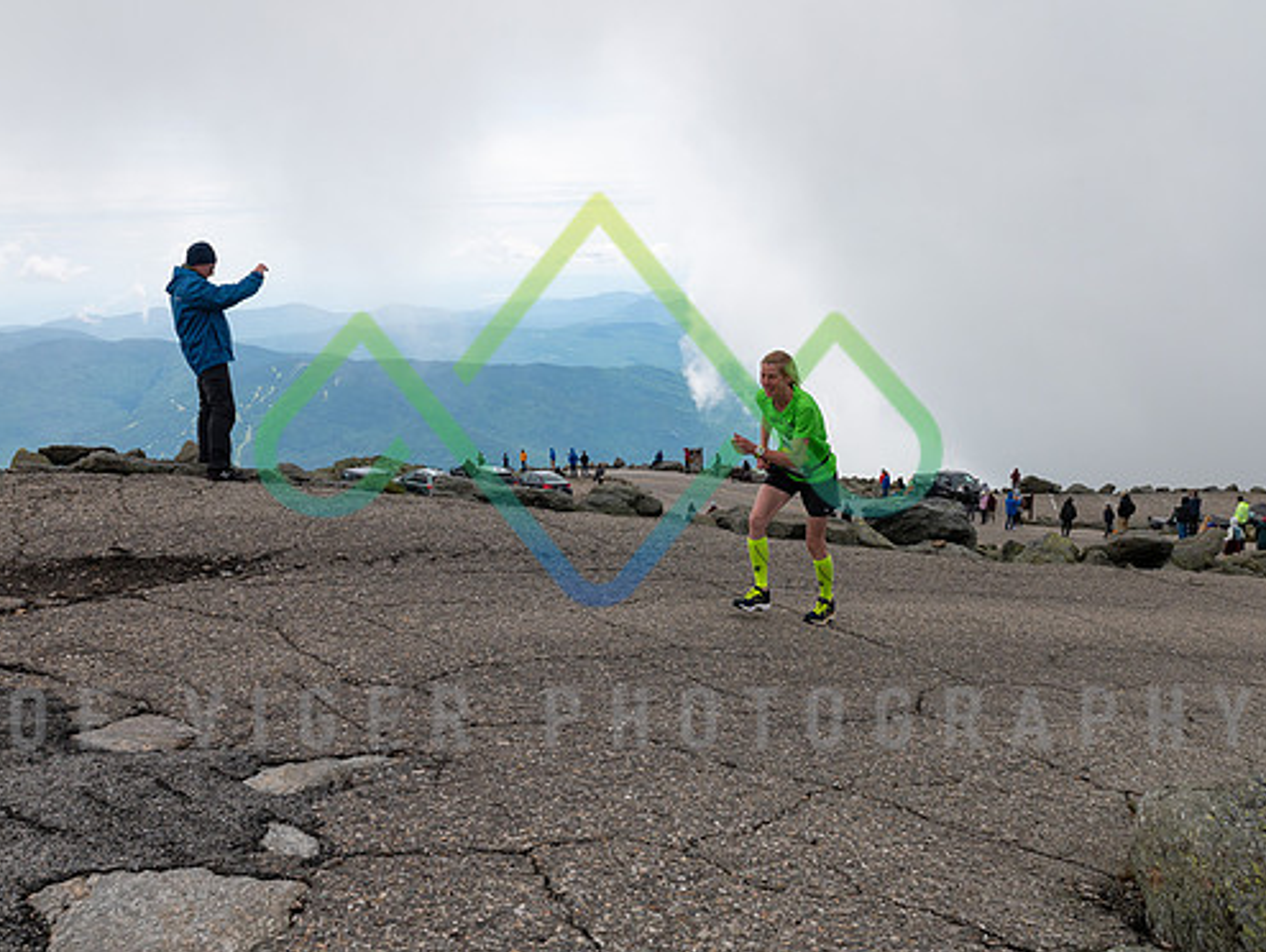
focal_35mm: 27
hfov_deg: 65.2
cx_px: 598
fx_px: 988
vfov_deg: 51.4
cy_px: 471
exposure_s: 1/1600
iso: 800
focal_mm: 24
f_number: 8
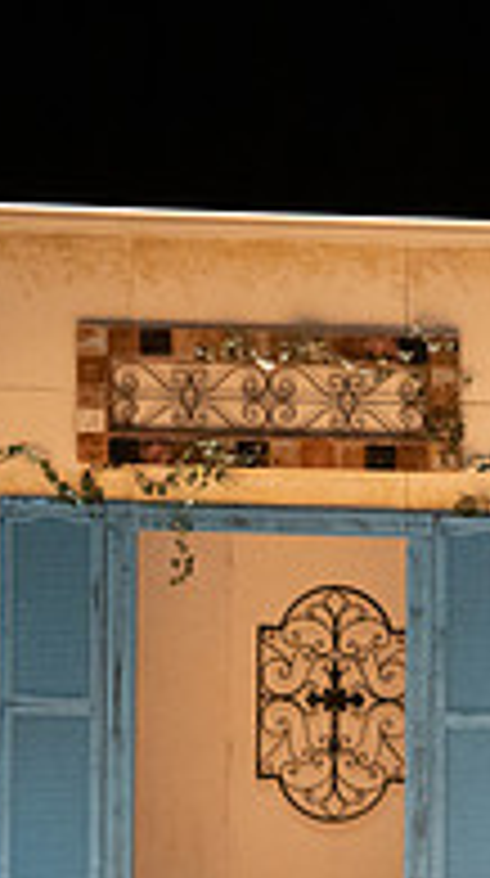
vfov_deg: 4.2
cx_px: 1232
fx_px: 11953
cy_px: 783
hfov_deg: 2.3
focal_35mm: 515
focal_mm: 165
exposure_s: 1/160
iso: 10000
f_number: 6.3
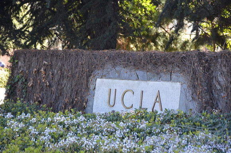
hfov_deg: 11.8
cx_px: 116
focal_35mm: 174
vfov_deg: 7.9
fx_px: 1114
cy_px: 76
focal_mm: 116
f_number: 5.6
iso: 800
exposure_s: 1/30
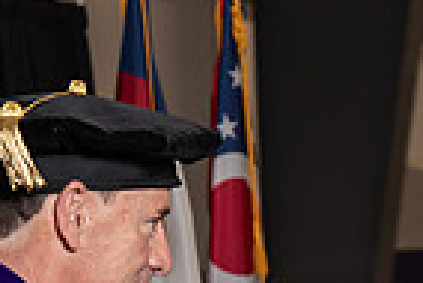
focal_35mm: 318
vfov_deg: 4.3
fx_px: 3740
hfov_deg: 6.5
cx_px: 390
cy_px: 439
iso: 1000
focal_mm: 78
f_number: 5
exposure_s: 1/200
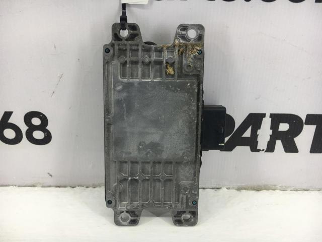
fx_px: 270
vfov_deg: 48.2
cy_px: 121
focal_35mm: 29
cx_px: 161
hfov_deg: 61.7
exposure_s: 1/50
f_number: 2.2
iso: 25
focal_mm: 4.15
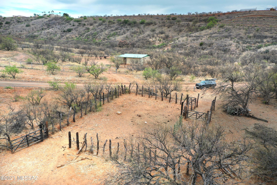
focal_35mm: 28
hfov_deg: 65.5
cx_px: 138
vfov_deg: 46.4
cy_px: 92
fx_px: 215
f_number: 4.5
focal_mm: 10.26
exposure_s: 1/320
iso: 100
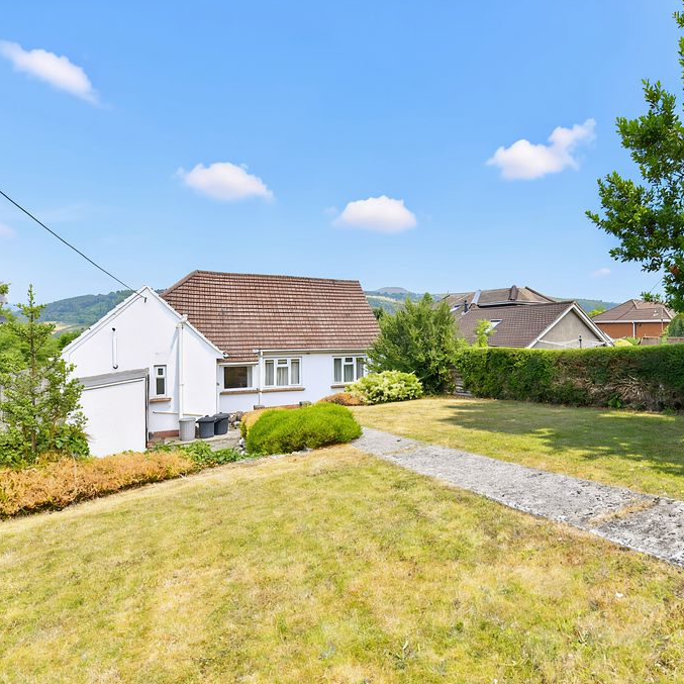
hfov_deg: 78.4
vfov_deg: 80.7
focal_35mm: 18
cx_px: 449
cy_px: 341
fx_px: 402
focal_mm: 14
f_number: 10
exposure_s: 1/400
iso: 250
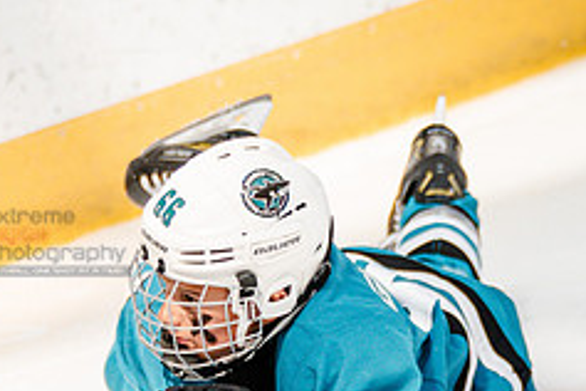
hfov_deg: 3.1
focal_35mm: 667
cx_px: 27
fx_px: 10856
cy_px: 422
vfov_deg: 2.1
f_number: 3.2
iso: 1250
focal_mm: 197
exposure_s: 1/3200
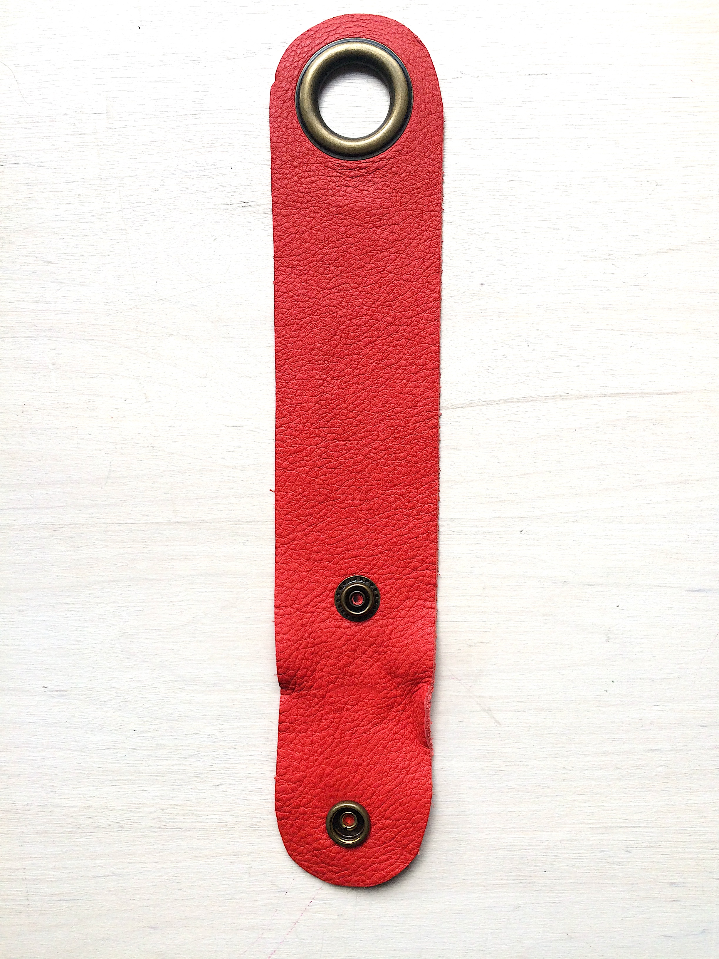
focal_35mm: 29
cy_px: 480
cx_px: 360
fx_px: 803
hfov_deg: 48.2
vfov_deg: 61.7
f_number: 2.2
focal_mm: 4.15
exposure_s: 1/100
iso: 50
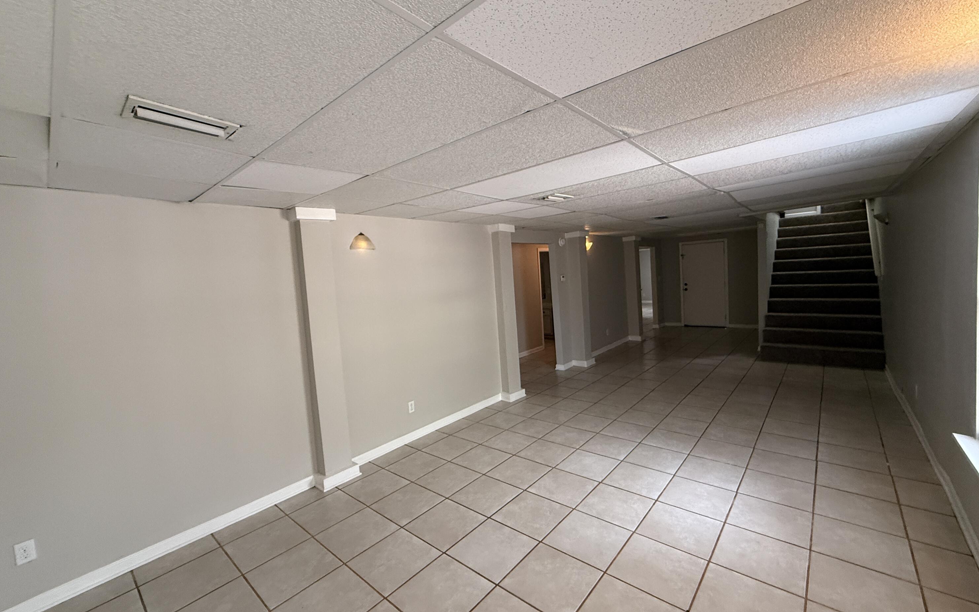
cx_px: 490
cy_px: 302
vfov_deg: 74.8
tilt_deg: -2.8
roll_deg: +3.0
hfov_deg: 101.5
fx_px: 400
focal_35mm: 15
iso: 400
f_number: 2.2
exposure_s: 1/60
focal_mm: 2.22
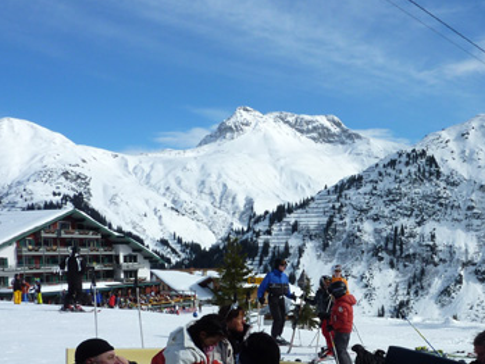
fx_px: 603
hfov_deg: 42.8
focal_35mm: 43
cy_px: 310
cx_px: 347
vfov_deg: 32.4
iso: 80
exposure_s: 1/500
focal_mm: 4.1
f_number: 5.6
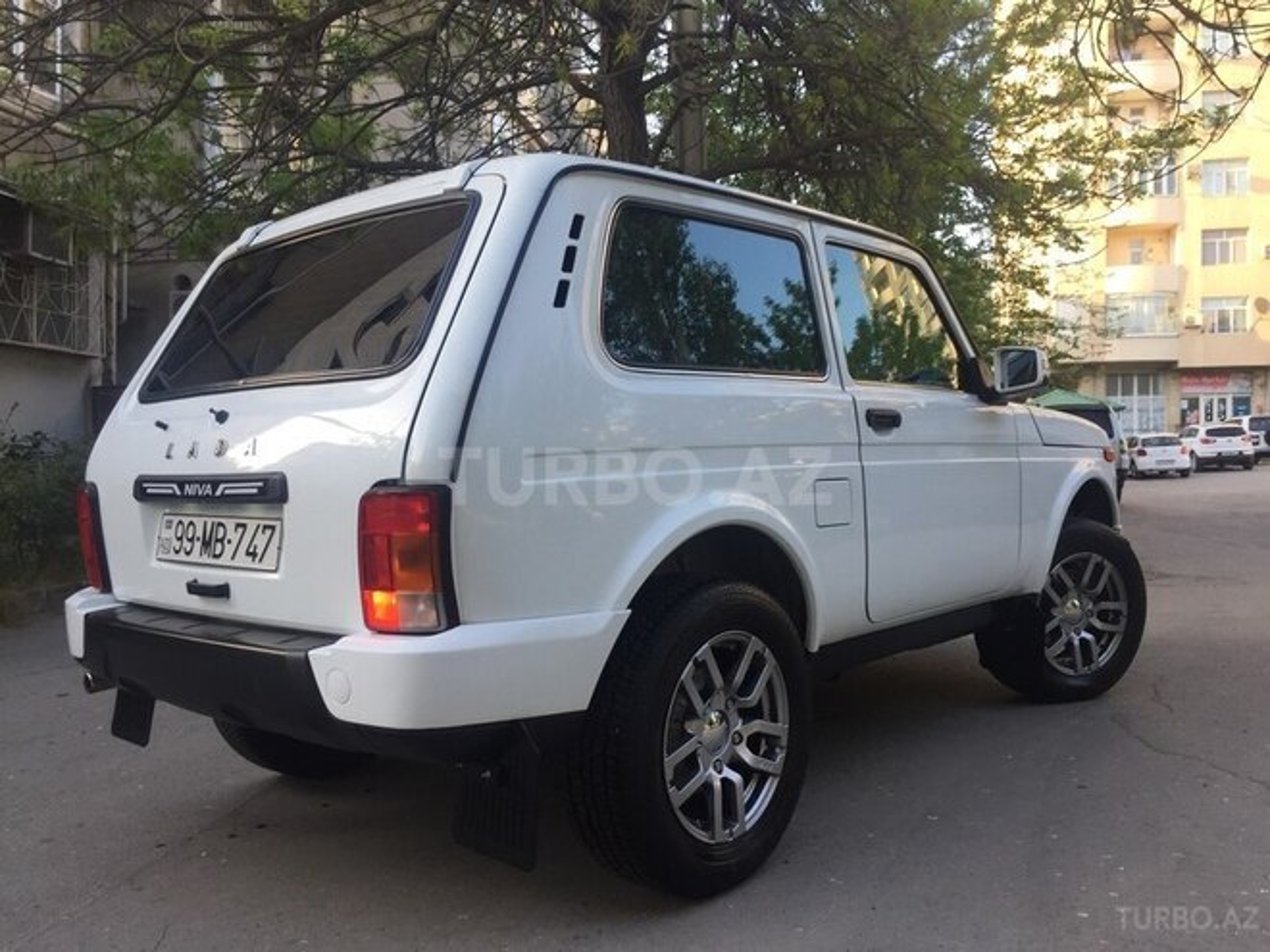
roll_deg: +0.4
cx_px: 635
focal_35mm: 29
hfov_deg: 61.7
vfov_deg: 48.2
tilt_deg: -1.6
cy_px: 476
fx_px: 1064
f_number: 2.2
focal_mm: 4.15
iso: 32
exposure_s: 1/200
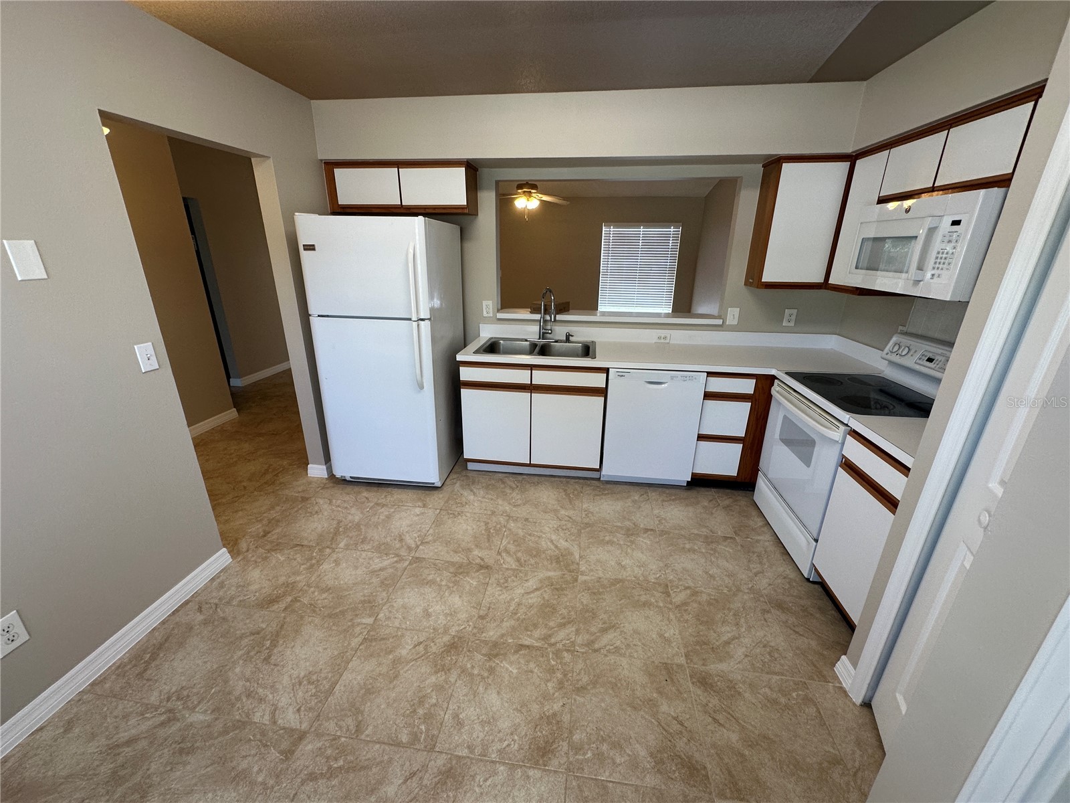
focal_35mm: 14
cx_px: 535
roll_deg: -0.6
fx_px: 433
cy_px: 402
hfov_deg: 102.1
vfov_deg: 85.7
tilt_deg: -18.9
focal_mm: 2.22
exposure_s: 1/120
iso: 100
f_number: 2.2
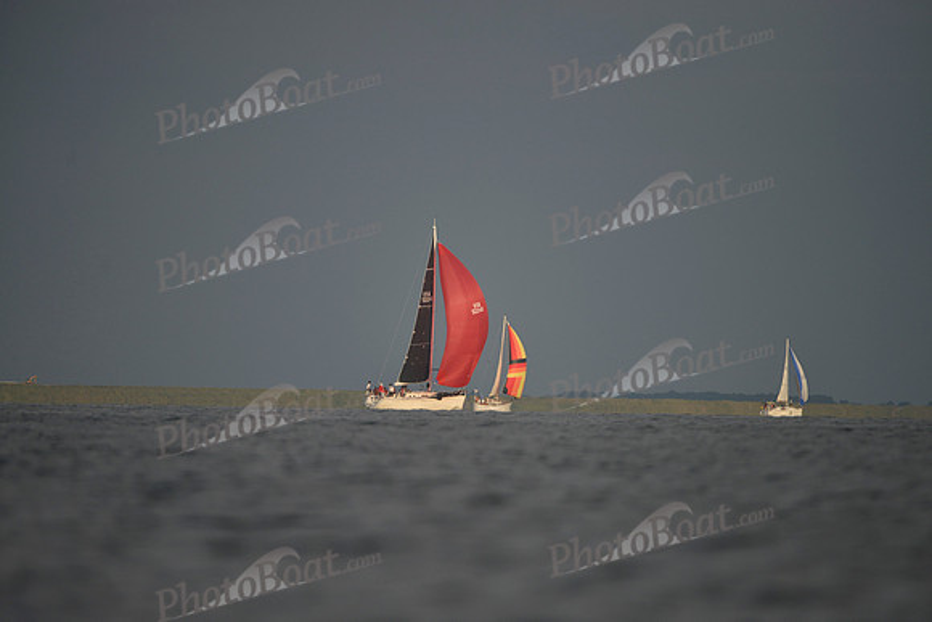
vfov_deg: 3.4
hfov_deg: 5.2
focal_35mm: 400
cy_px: 311
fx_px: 10357
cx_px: 466
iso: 280
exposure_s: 1/5000
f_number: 4
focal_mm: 400
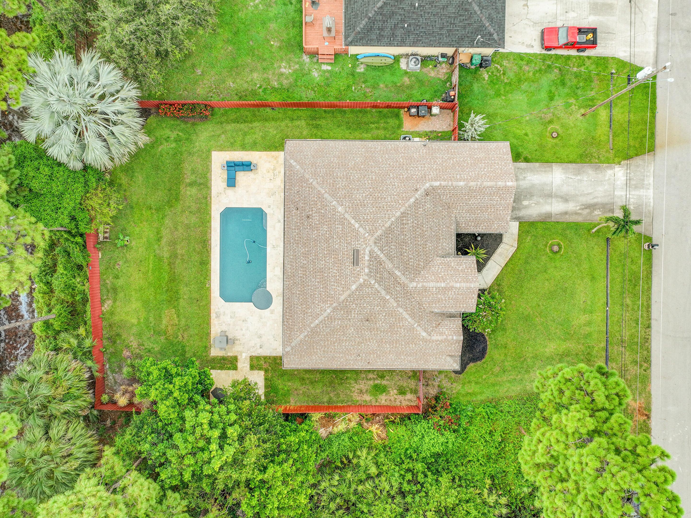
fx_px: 479
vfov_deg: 56.8
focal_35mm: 24
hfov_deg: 71.6
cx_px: 346
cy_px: 259
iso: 100
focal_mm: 12.3
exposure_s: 1/100
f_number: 2.8
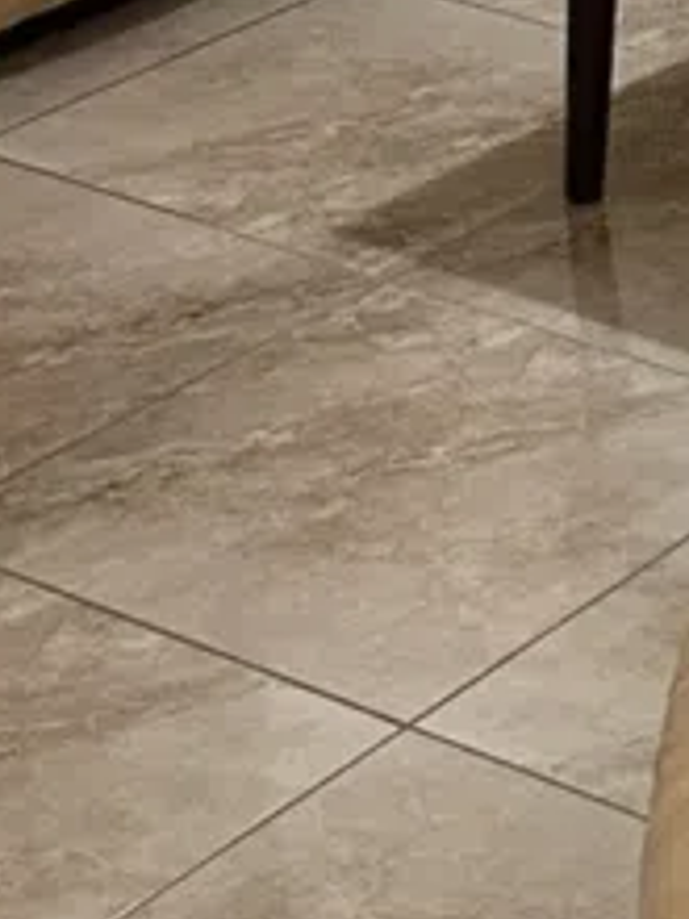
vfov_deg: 12.9
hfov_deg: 9.3
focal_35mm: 149
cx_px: 1411
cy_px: -194
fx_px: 3954
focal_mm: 6.86
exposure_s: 1/50
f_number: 1.78
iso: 400
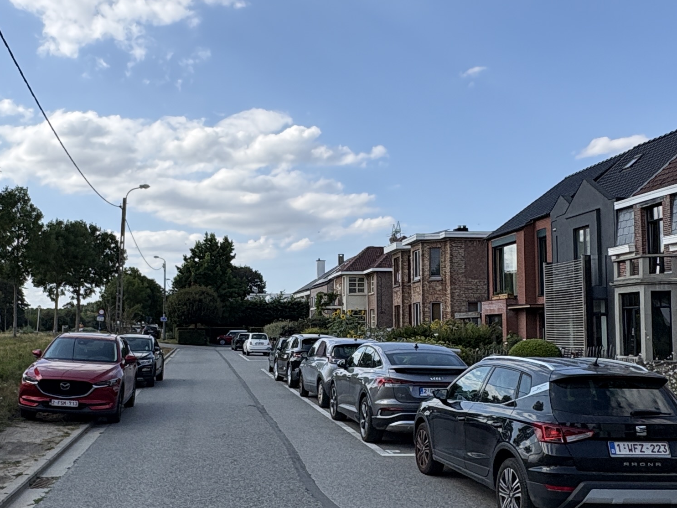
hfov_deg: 48.7
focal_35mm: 38
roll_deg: +0.9
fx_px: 743
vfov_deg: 37.7
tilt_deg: +4.0
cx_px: 269
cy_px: 285
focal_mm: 2.22
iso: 50
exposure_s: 1/2208
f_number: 2.2
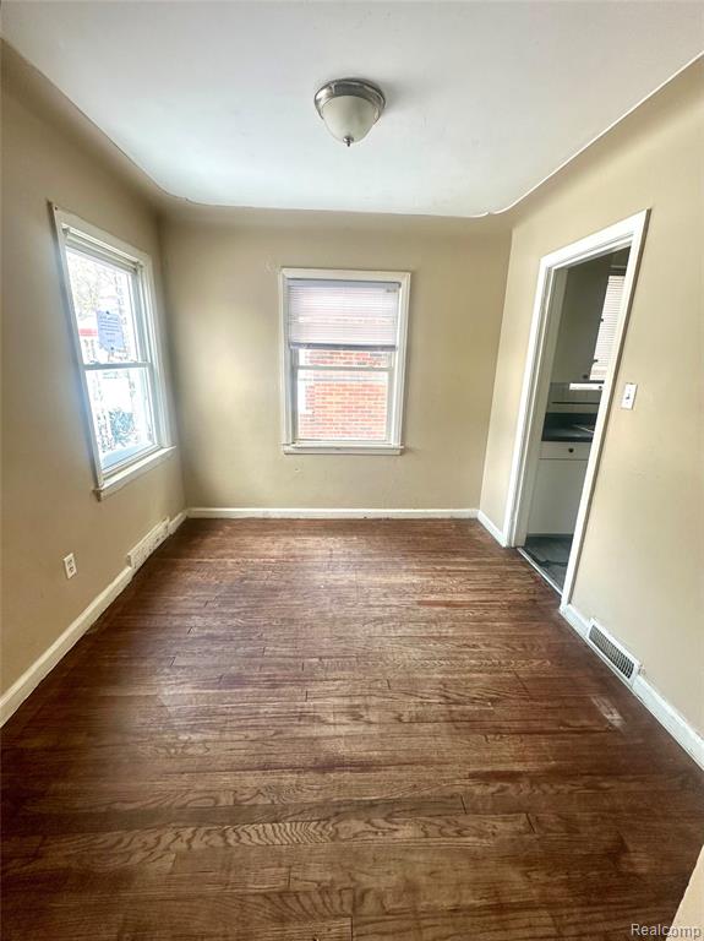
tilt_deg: -16.6
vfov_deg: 102.1
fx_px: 380
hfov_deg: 85.6
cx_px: 352
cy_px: 470
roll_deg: +0.5
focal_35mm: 14
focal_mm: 2.22
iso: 100
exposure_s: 1/99
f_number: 2.2
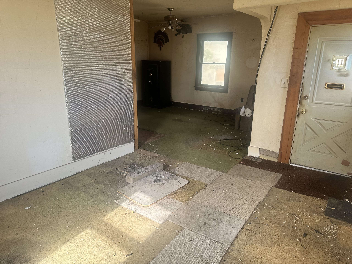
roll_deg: -0.6
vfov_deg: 56.8
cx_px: 176
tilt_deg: -14.9
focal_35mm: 24
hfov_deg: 71.6
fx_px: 244
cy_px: 132
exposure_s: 1/121
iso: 100
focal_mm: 6.86
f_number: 1.78
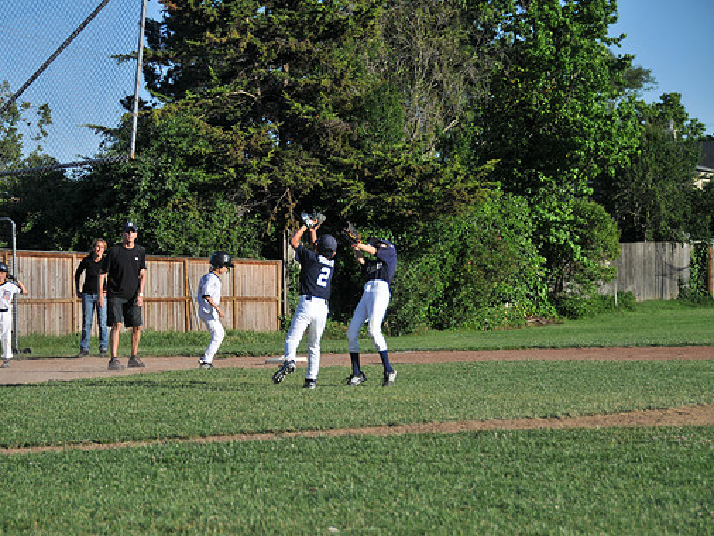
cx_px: 309
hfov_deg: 19.8
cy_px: 270
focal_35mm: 99
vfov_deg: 15.0
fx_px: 2043
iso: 200
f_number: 4.8
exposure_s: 1/500
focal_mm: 60
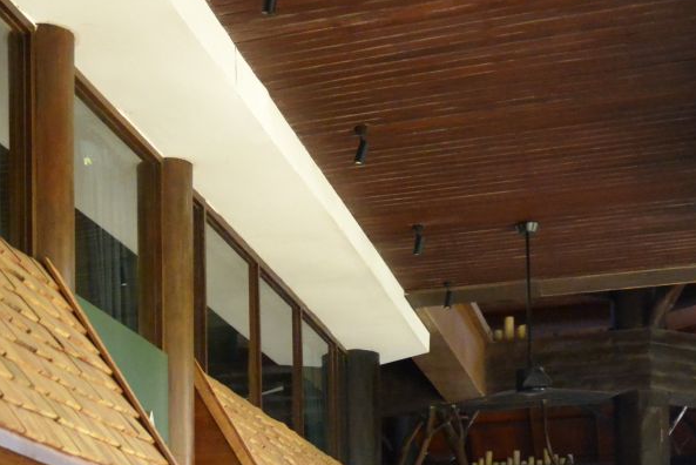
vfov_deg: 16.0
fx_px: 1567
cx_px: 65
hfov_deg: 24.3
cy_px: 601
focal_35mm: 81
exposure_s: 1/3200
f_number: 2.8
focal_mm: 24
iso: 5600
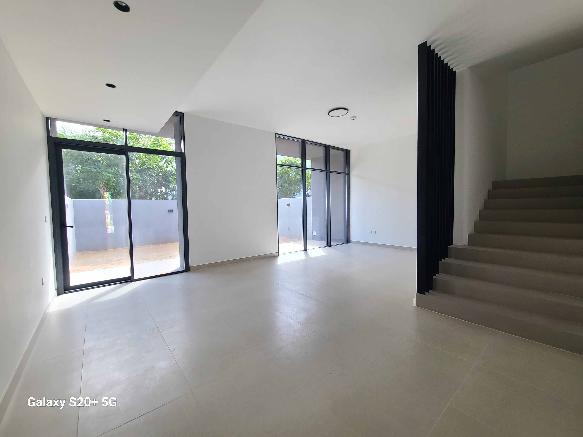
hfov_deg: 106.2
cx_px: 292
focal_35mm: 13
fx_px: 219
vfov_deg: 89.9
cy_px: 218
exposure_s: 1/60
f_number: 2.2
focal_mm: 2.2
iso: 250
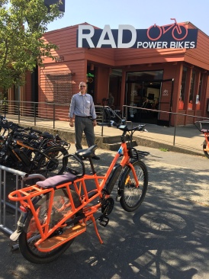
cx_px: 104
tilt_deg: -8.3
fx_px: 234
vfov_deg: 61.7
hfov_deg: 48.2
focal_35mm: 29
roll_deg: -2.2
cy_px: 140
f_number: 2.2
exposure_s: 1/444
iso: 25
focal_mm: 4.15
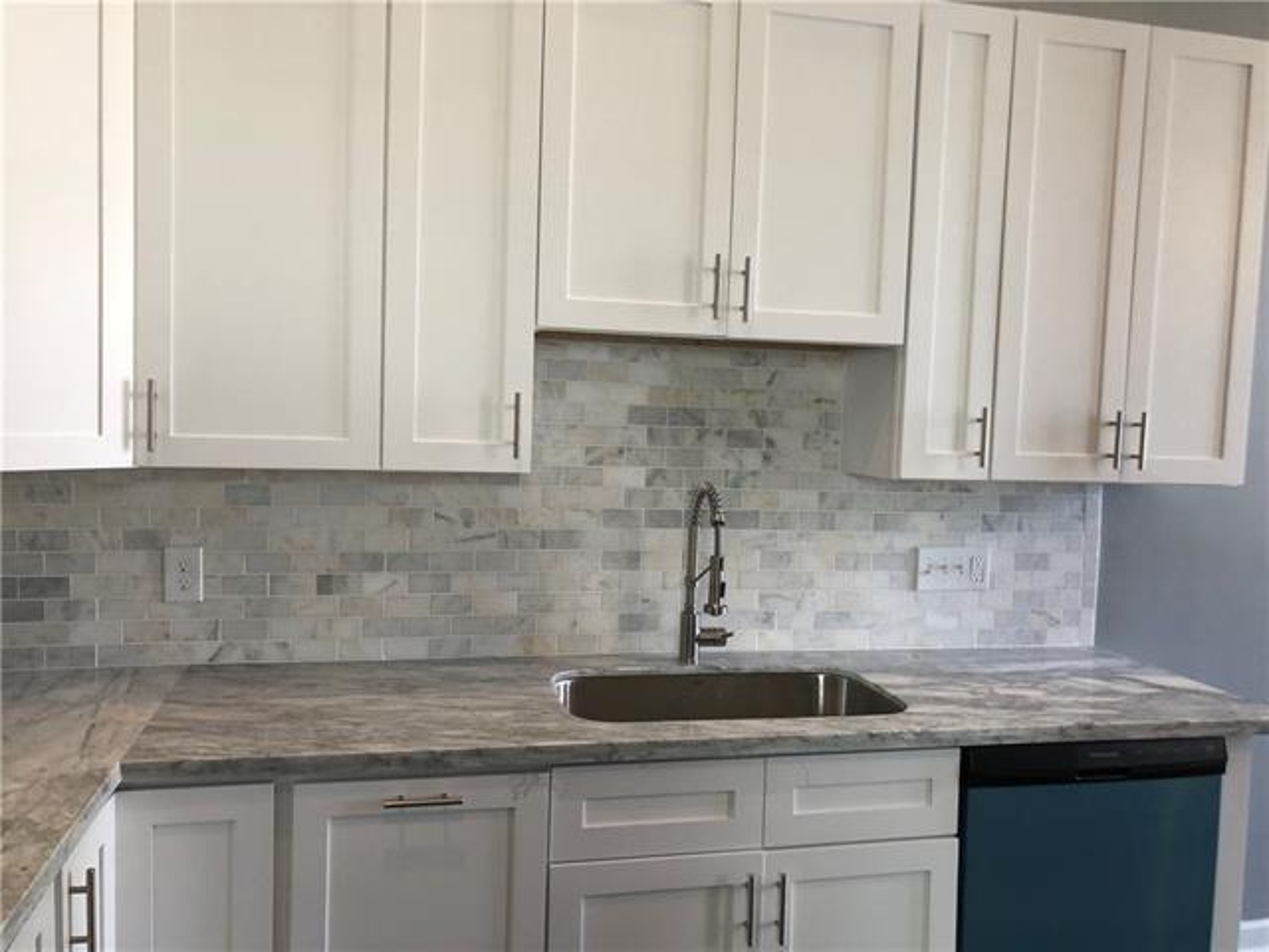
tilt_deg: -3.2
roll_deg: -1.9
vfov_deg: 49.7
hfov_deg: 63.4
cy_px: 476
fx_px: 1026
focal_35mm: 28
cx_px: 634
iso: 32
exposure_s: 1/33
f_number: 1.8
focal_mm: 3.99
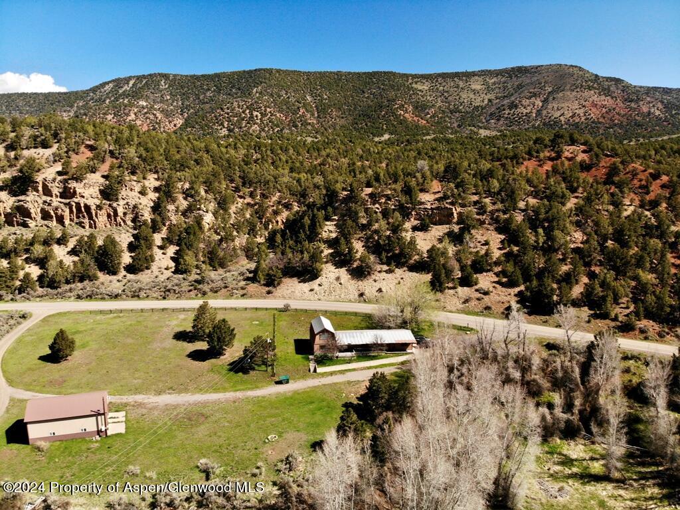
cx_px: 340
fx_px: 471
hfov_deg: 71.6
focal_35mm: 24
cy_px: 255
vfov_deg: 56.8
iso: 100
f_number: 2.8
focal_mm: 4.5
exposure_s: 1/395
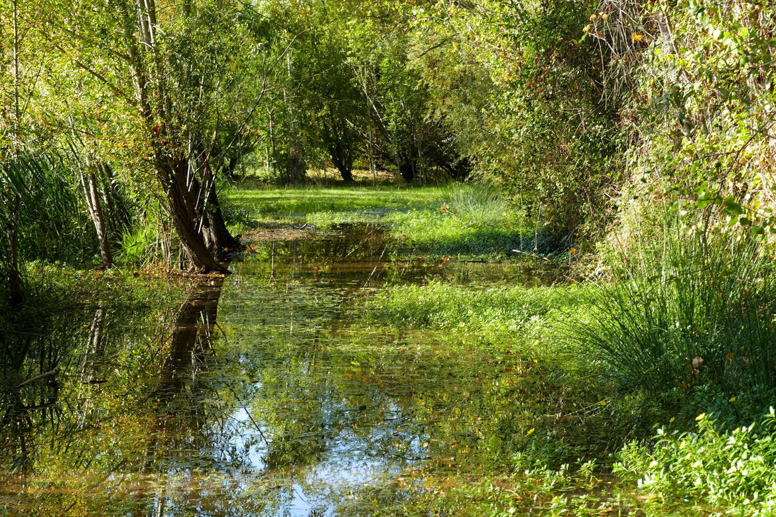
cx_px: 388
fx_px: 1897
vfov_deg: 15.5
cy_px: 258
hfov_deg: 23.1
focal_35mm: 88
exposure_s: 1/100
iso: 125
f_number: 7.1
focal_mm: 32.24
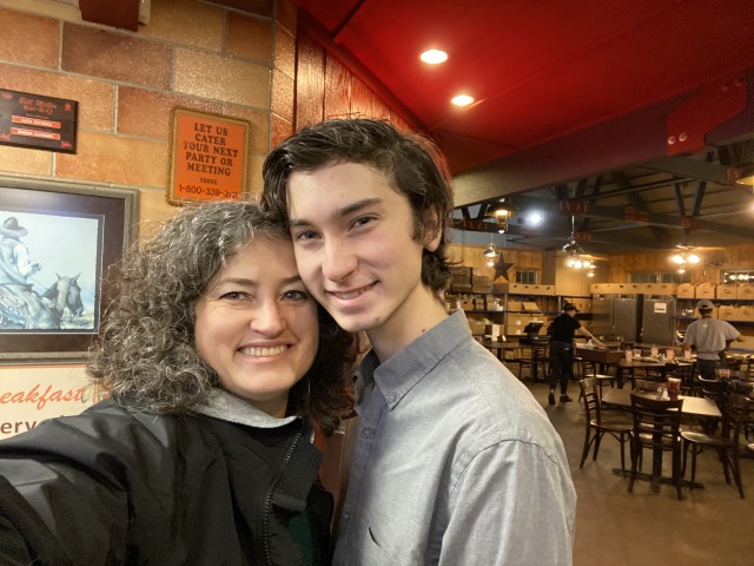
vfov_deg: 58.9
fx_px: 501
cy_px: 283
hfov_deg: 73.9
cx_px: 377
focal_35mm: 23
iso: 400
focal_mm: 2.71
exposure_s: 1/40
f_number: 2.2
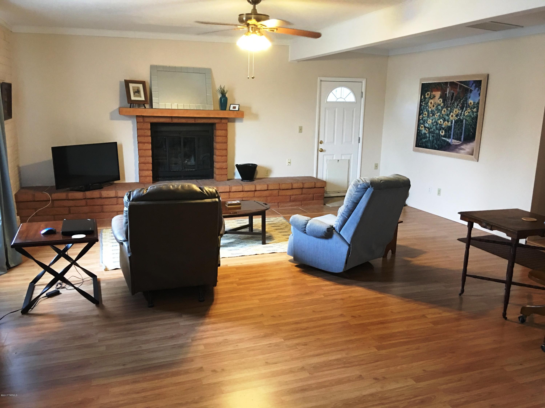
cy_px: 204
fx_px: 457
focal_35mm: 29
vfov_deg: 48.2
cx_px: 272
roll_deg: -1.7
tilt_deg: -10.8
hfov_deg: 61.7
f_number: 2.2
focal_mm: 4.15
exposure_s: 1/15
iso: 100
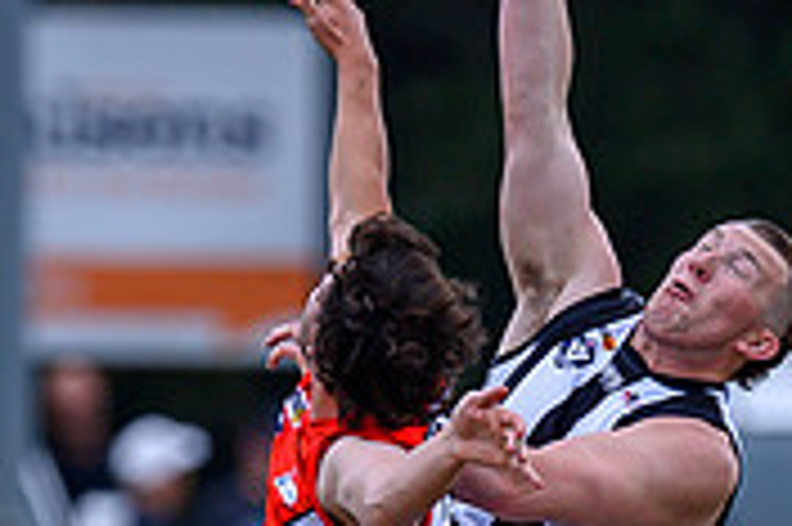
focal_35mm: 2545
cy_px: 694
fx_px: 55937
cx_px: 499
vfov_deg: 0.5
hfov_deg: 0.8
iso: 400
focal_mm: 500
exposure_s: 1/1600
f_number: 4
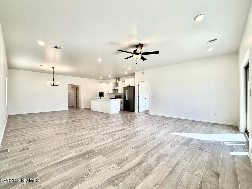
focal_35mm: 14
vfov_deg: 85.7
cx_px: 126
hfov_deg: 102.1
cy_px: 94
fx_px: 102
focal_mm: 2.22
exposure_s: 1/160
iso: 64
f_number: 2.2
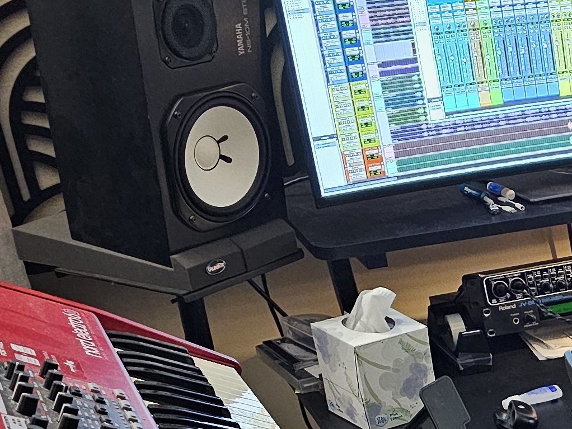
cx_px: 855
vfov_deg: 15.3
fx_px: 1488
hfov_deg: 19.1
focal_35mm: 90
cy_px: 632
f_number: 1.7
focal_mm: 6.3
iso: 800
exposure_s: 1/24
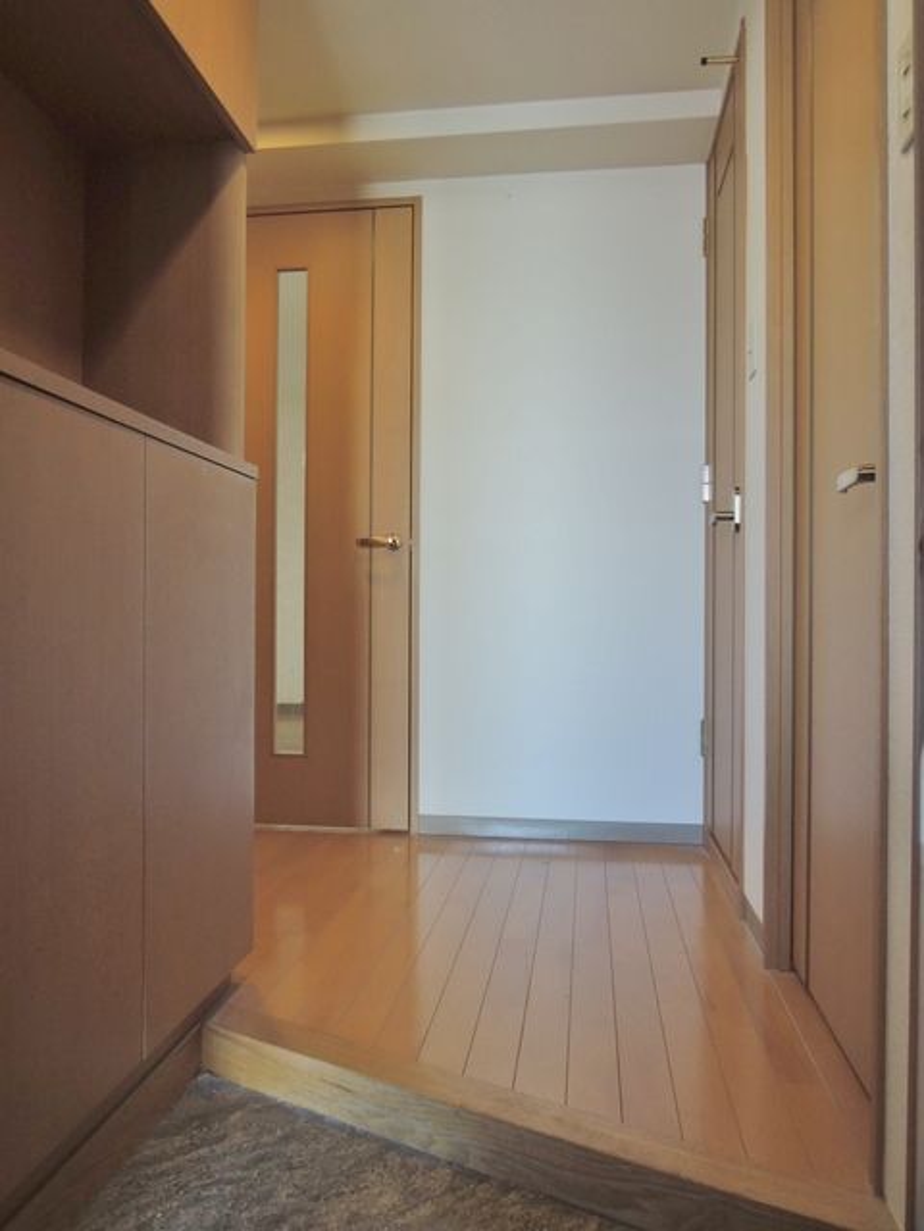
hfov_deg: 56.8
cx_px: 462
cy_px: 616
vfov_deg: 71.6
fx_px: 854
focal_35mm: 24
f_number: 2.8
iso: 180
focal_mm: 4.3
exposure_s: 1/30
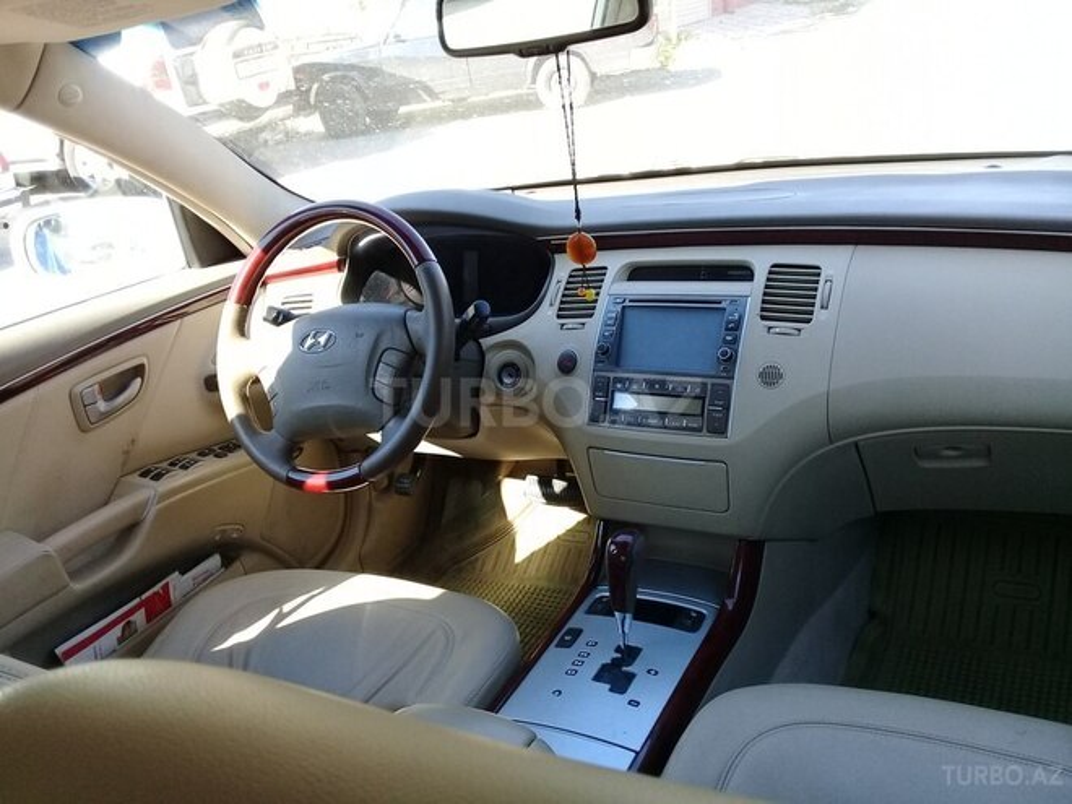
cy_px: 402
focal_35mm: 31
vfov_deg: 45.4
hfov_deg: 58.4
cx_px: 536
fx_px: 960
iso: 64
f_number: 2.2
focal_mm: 3.3
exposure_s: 1/100
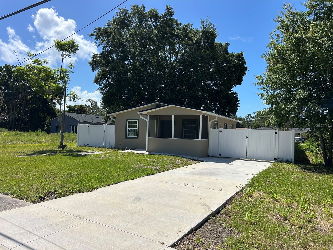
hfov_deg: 67.3
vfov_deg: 53.1
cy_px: 125
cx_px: 166
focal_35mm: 26
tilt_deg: +0.9
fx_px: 250
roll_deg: -1.9
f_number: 1.5
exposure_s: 1/6211
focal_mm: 5.7
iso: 50
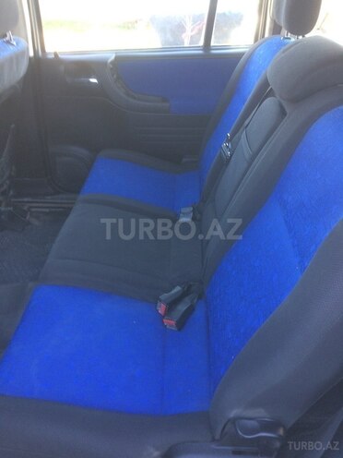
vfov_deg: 61.7
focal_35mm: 29
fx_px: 383
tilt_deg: -30.3
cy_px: 229
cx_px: 172
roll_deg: -4.7
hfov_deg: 48.2
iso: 50
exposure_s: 1/33
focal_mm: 4.15
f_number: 2.2
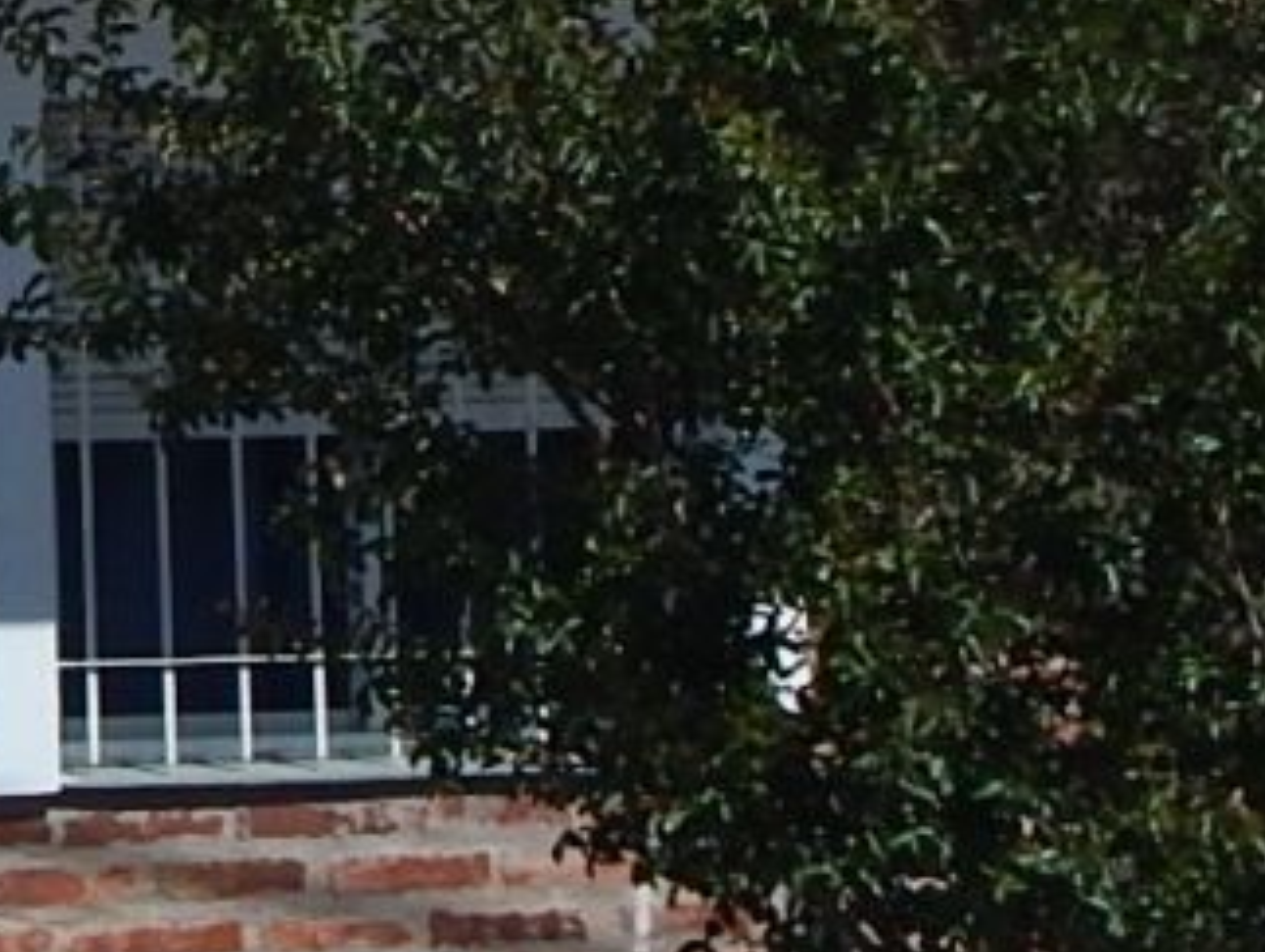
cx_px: -215
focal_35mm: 184
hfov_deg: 10.6
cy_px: -192
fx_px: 6732
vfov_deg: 8.0
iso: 125
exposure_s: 1/800
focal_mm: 5.6
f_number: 6.5
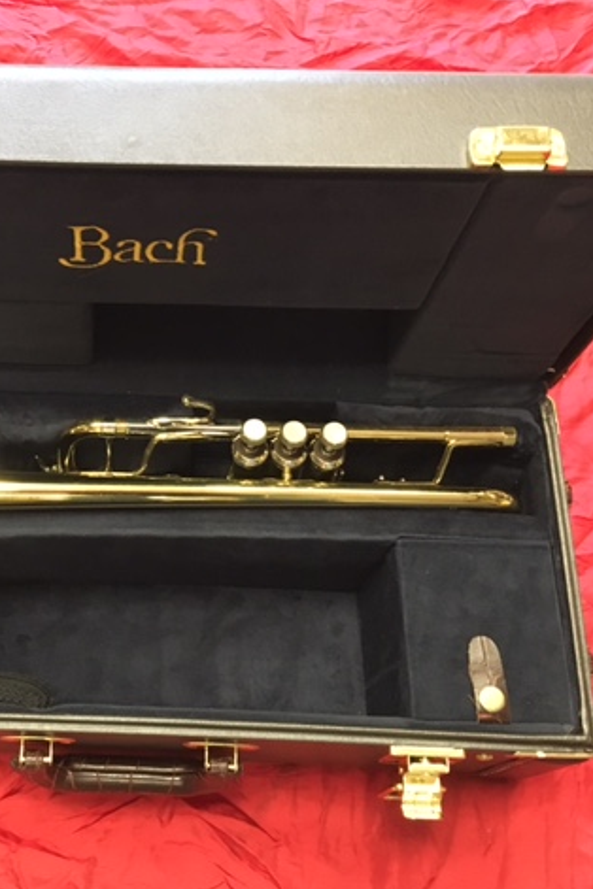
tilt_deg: -67.3
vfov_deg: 47.4
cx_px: 115
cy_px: 449
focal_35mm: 41
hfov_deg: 31.7
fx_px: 1013
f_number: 2.2
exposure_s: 1/17
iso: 250
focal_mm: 4.15
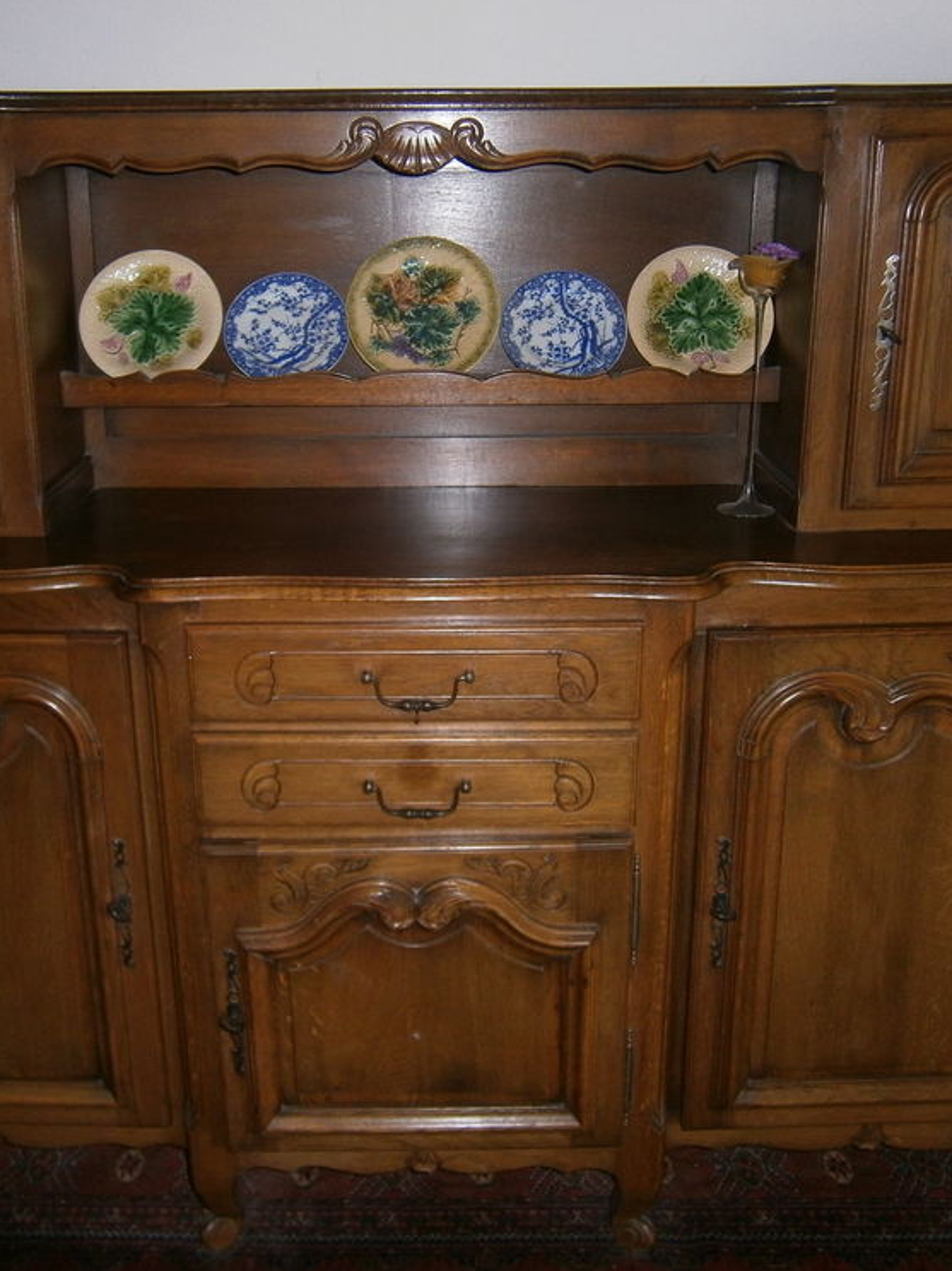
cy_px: 631
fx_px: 1284
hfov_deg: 40.6
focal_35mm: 35
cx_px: 414
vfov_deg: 52.6
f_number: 2.8
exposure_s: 1/30
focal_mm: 4.7
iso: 125
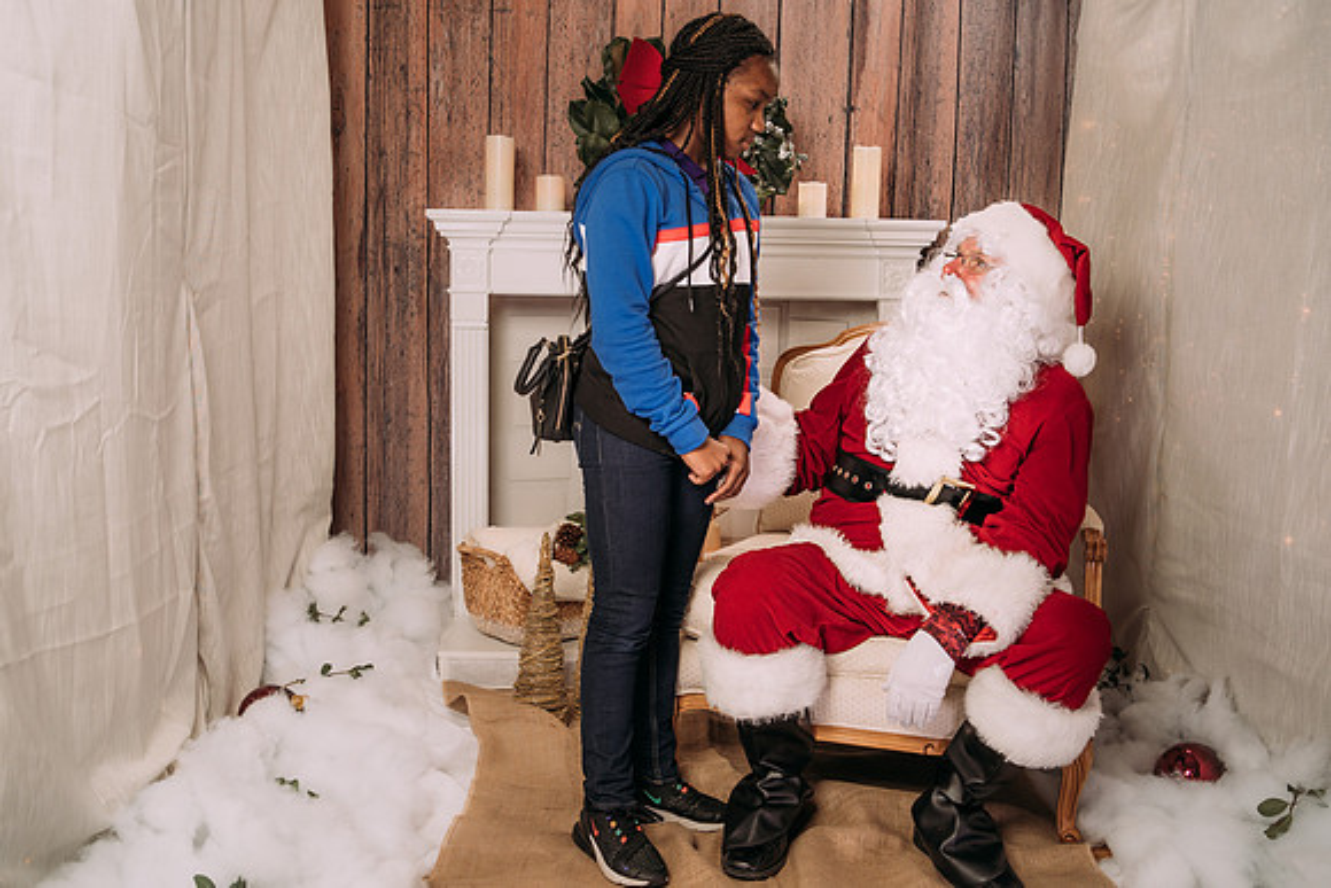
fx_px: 1399
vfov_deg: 35.2
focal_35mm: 38
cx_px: 642
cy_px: 443
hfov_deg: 50.9
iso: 100
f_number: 5
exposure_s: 1/100
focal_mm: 35
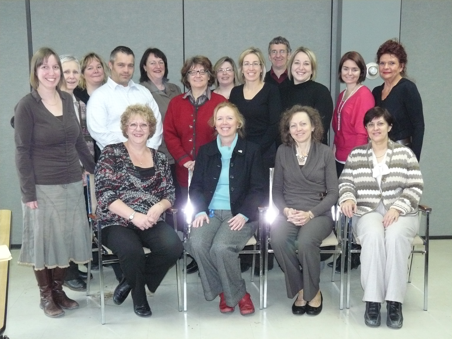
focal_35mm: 46
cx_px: 226
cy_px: 170
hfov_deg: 41.2
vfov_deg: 31.5
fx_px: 601
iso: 400
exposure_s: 1/50
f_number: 2.8
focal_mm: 7.6
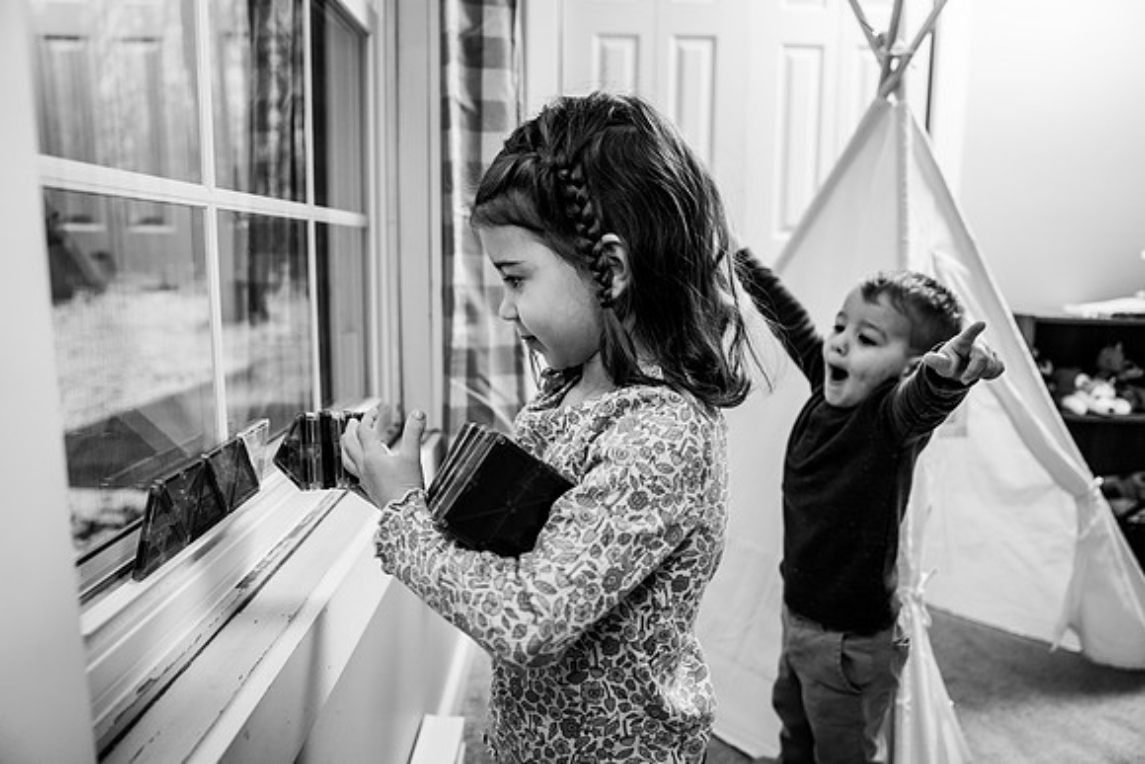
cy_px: 382
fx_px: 763
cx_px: 572
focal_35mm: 24
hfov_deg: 73.7
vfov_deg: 53.2
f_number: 2.8
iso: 250
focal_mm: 24
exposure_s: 1/250
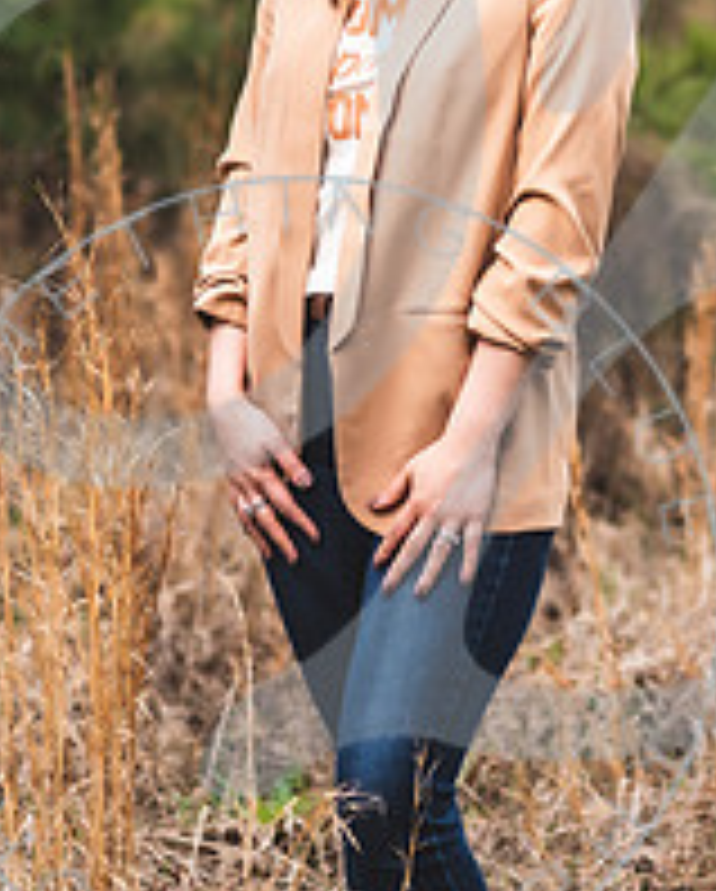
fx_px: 4783
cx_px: 509
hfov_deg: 8.6
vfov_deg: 10.6
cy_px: 252
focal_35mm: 181
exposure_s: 1/640
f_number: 2.8
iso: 100
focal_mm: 85
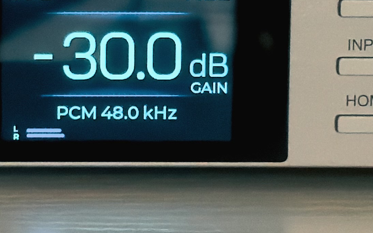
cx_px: 116
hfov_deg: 11.2
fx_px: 1901
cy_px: -16
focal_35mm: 187
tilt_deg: -8.5
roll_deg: +0.1
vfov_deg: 7.0
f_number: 1.78
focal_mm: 6.76
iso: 1600
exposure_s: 1/60
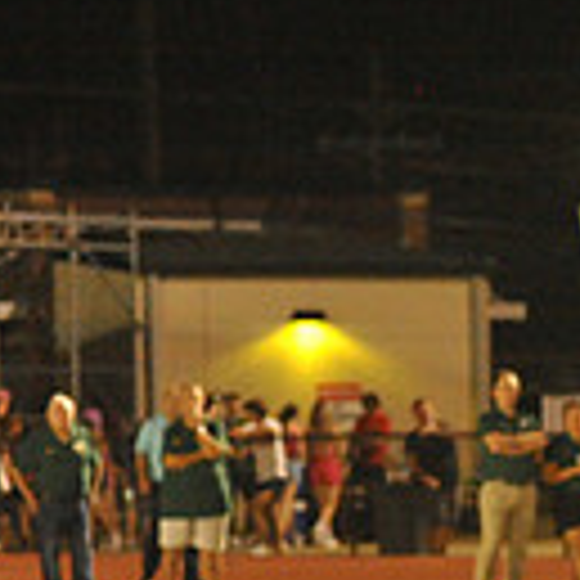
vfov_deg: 3.4
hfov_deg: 3.4
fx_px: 9782
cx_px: 1169
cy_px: 724
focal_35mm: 516
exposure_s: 1/200
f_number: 5
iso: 6400
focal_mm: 135
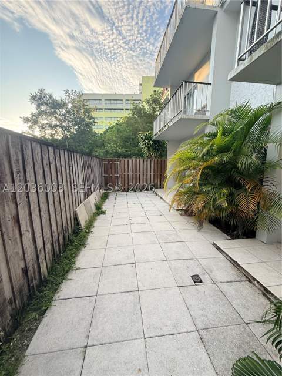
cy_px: 188
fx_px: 152
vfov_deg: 102.1
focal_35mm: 14
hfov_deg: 85.7
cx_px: 141
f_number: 2.2
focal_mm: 2.22
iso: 64
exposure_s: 1/176
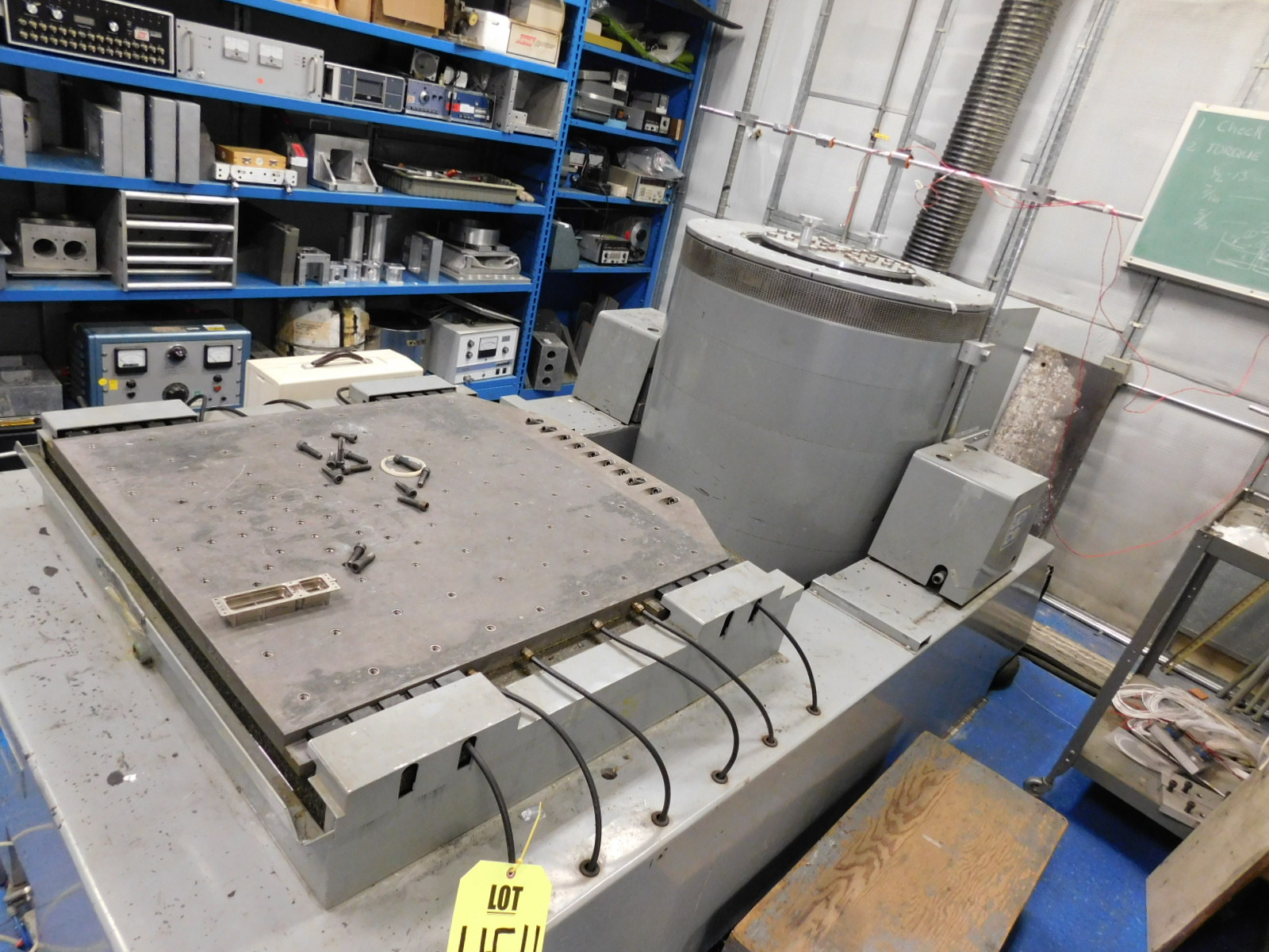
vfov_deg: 58.9
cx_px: 634
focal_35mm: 23
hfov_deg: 73.9
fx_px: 843
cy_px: 476
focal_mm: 4
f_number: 3
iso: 400
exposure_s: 1/25
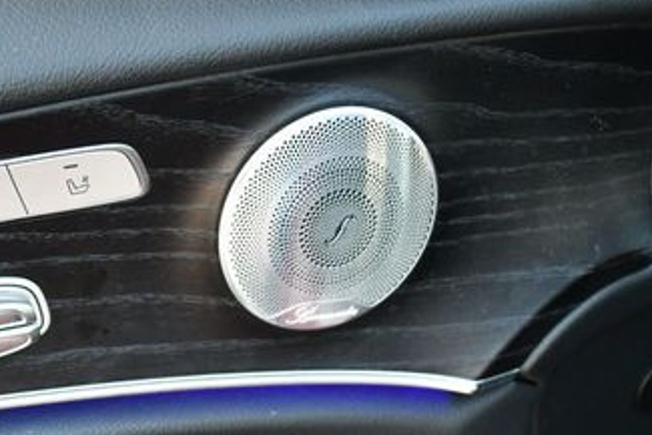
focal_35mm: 71
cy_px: 383
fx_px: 1286
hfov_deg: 27.7
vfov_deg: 18.9
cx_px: 106
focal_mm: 18
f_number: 3.5
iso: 720
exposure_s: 1/250
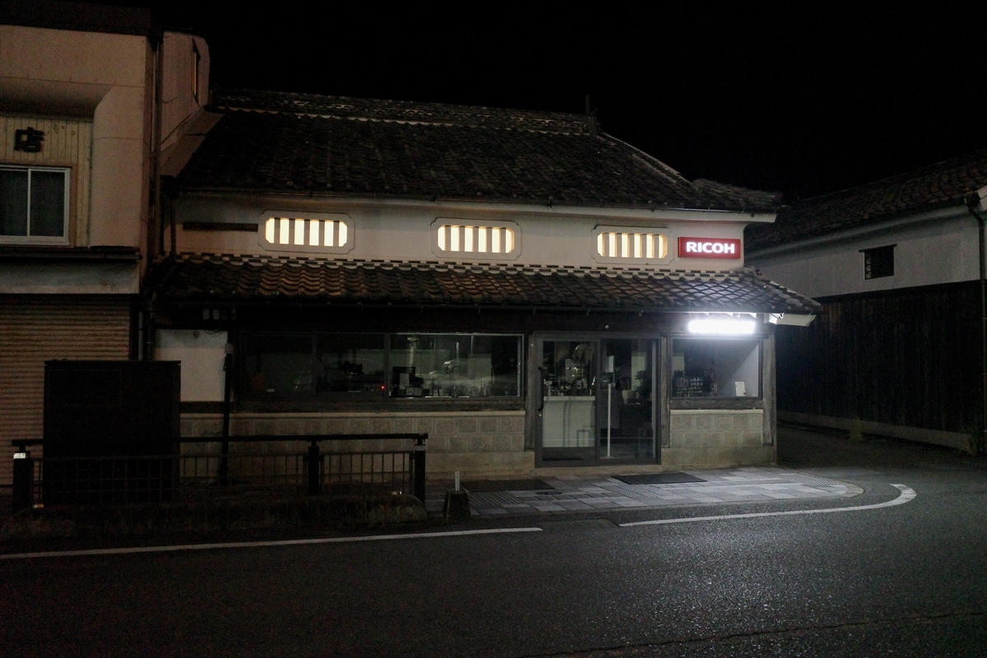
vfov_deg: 46.4
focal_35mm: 28
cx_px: 494
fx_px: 768
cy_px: 329
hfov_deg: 65.5
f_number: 2.8
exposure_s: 1/30
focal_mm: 18.3
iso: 6400
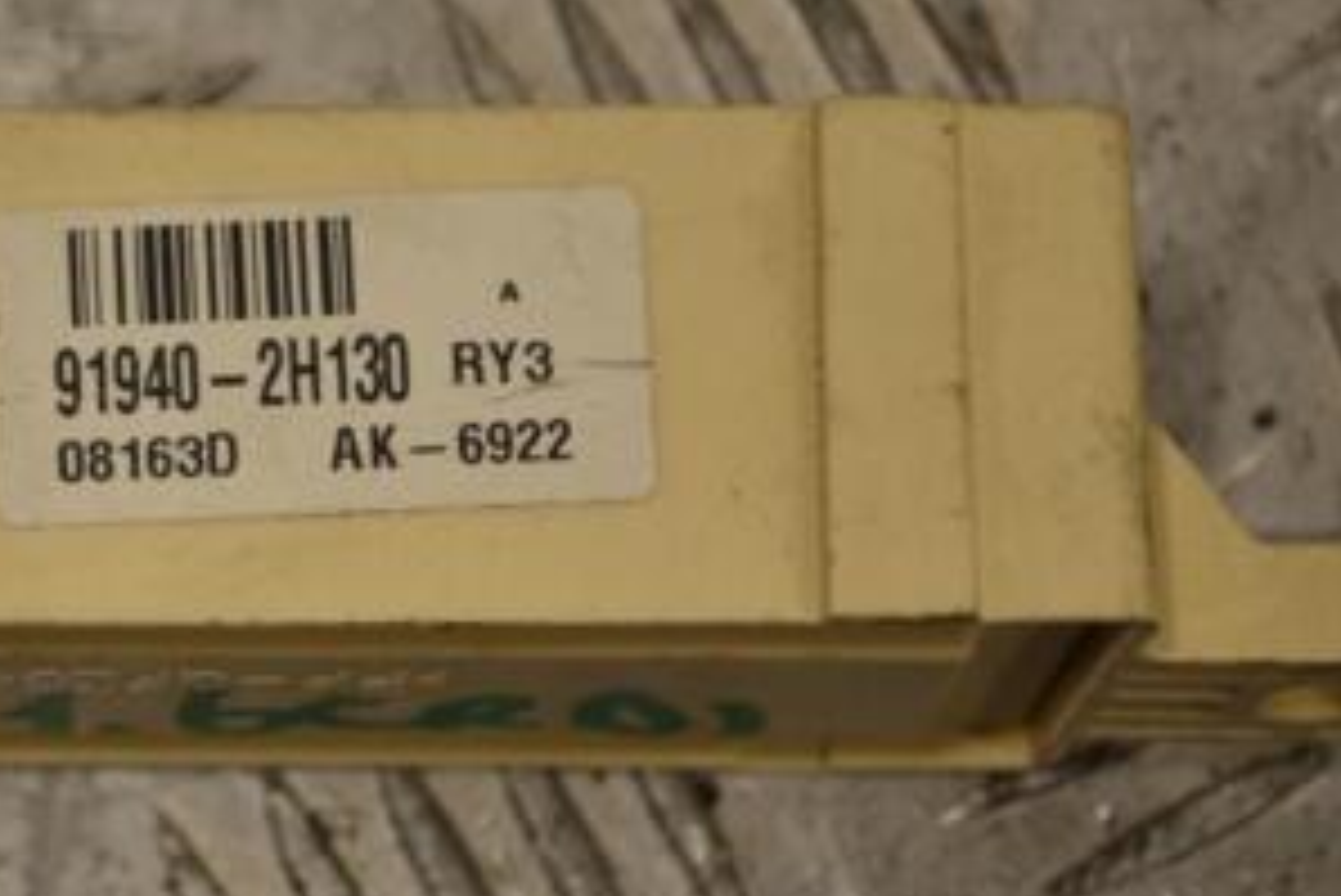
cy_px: 531
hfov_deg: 14.0
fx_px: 5404
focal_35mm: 145
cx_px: 176
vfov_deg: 9.5
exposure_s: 1/125
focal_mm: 48
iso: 160
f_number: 5.6
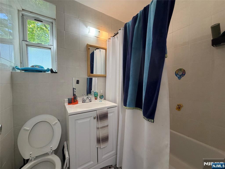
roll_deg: +0.6
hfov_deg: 102.1
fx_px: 91
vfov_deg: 85.7
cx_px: 112
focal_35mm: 14
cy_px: 84
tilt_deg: -2.3
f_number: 2.2
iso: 200
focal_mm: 2.22
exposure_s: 1/120
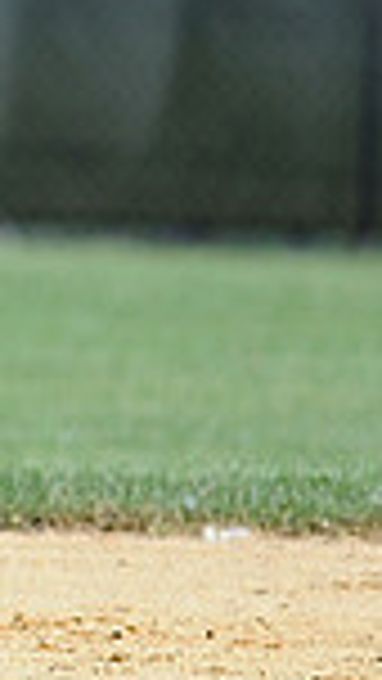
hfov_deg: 0.7
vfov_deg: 1.2
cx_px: -890
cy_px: 128
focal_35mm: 1811
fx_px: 32593
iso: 200
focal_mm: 300
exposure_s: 1/1000
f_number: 4
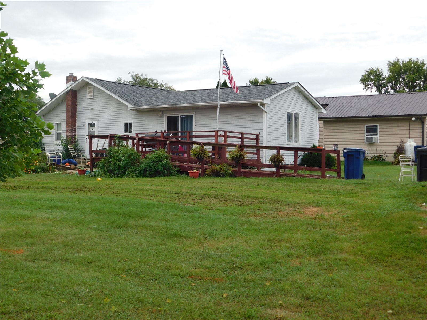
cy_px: 160
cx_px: 214
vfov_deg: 32.2
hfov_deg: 42.1
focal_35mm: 45
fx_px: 555
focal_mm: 8
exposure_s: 1/160
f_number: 3.7
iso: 125
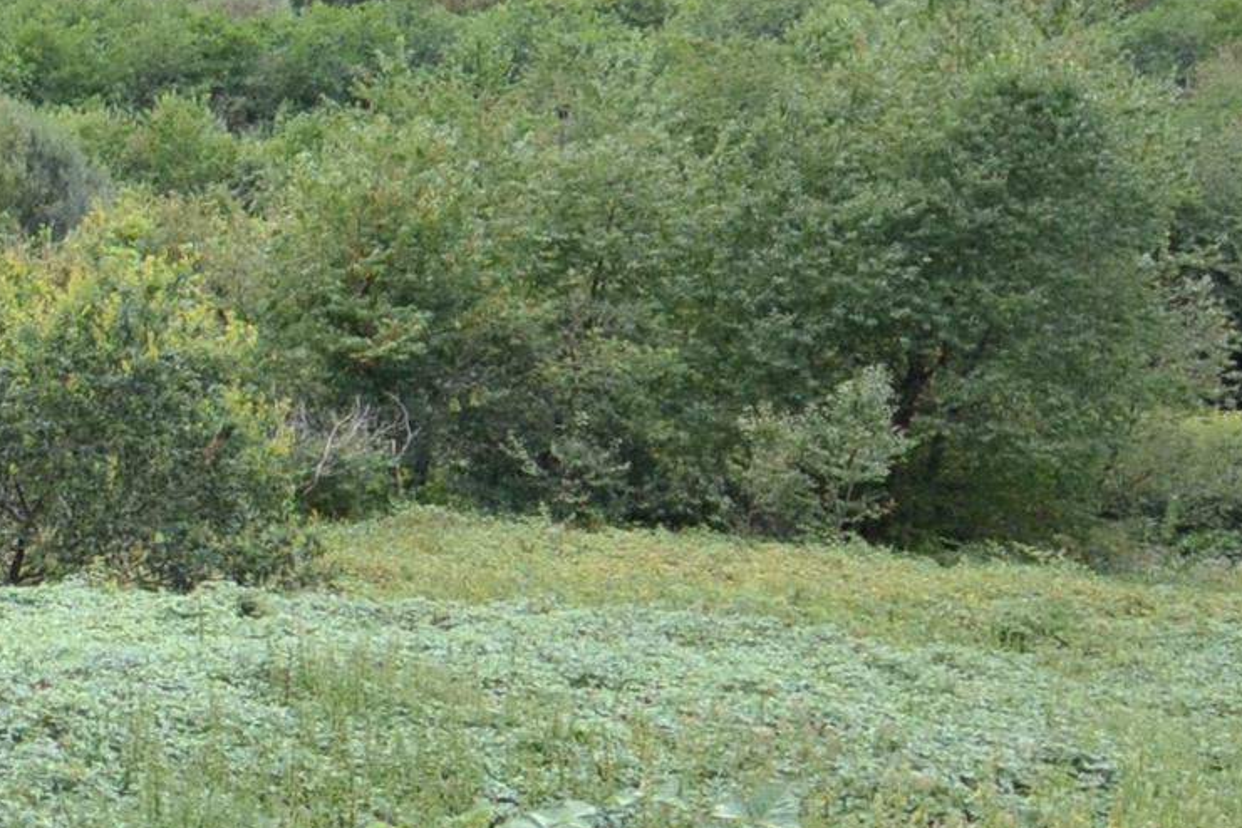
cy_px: 501
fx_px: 2415
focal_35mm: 70
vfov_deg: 19.4
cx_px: -493
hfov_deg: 24.2
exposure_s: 1/1000
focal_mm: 10
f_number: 3.5
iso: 360
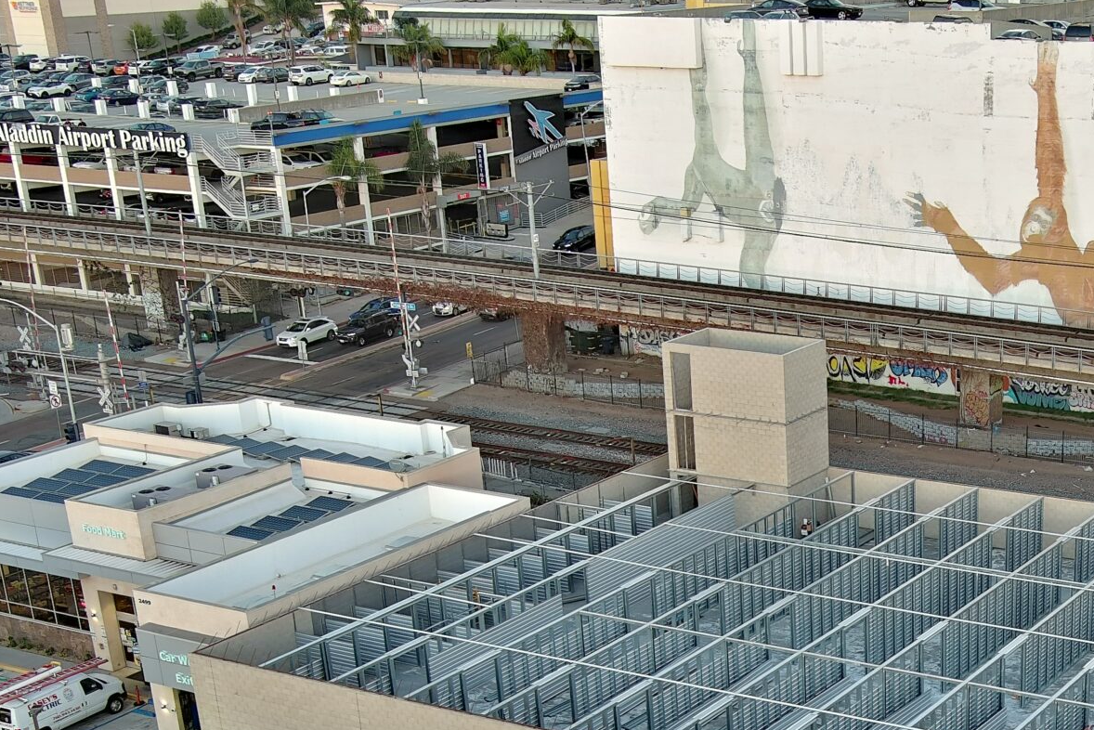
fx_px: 1915
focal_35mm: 63
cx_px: 904
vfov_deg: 20.8
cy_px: 759
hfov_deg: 30.9
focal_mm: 10.57
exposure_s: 1/39.9
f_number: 2.8
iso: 100
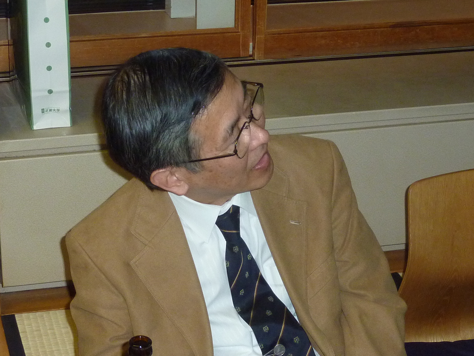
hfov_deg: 21.1
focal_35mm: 93
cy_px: 178
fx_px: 1273
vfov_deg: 15.9
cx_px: 237
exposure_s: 1/30
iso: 250
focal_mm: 8.5
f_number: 3.8
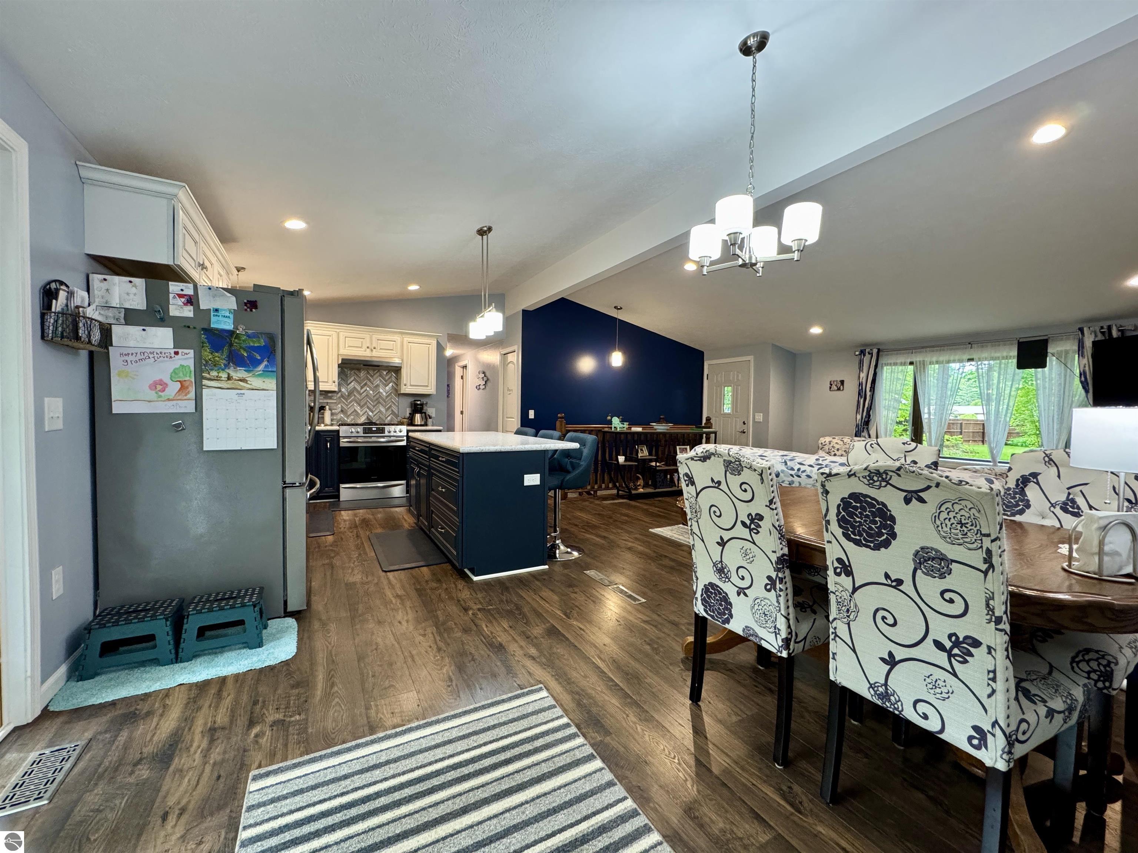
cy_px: 426
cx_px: 569
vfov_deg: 85.7
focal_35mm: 14
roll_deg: -1.4
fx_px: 460
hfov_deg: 102.1
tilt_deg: -2.3
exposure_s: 1/60
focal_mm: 2.22
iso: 320
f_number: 2.2
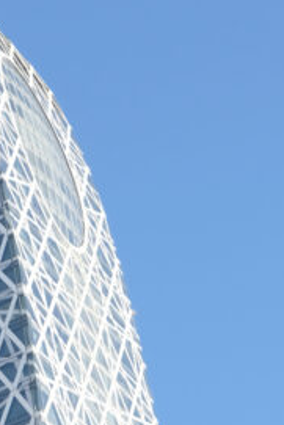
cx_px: -27
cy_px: 535
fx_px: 2127
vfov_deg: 11.2
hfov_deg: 7.6
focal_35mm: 180
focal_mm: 40.7
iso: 320
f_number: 9
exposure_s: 1/125
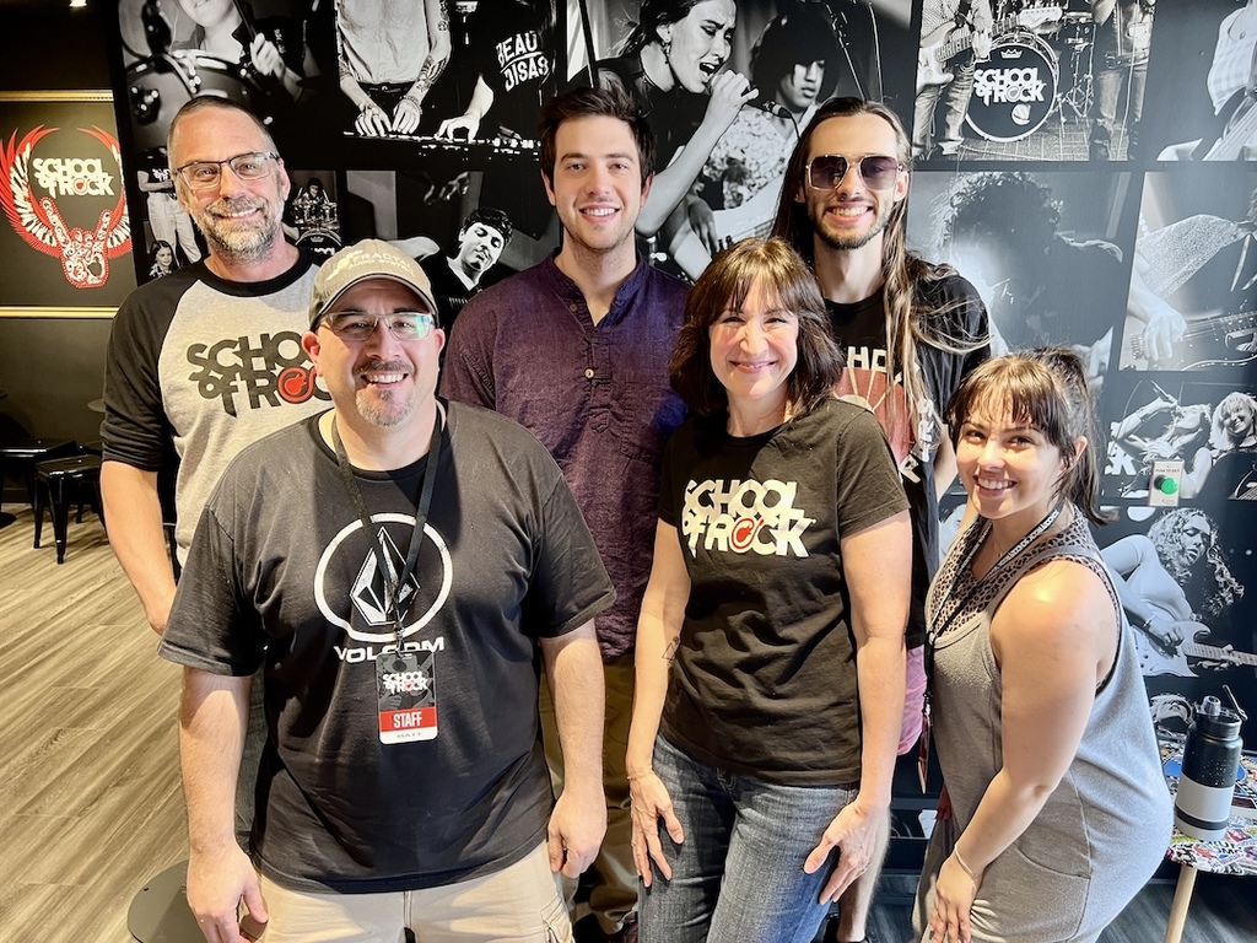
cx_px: 628
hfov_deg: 67.3
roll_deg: -0.2
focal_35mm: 26
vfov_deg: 53.1
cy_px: 472
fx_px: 944
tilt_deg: -12.5
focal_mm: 5.7
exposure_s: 1/60
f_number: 1.5
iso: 160
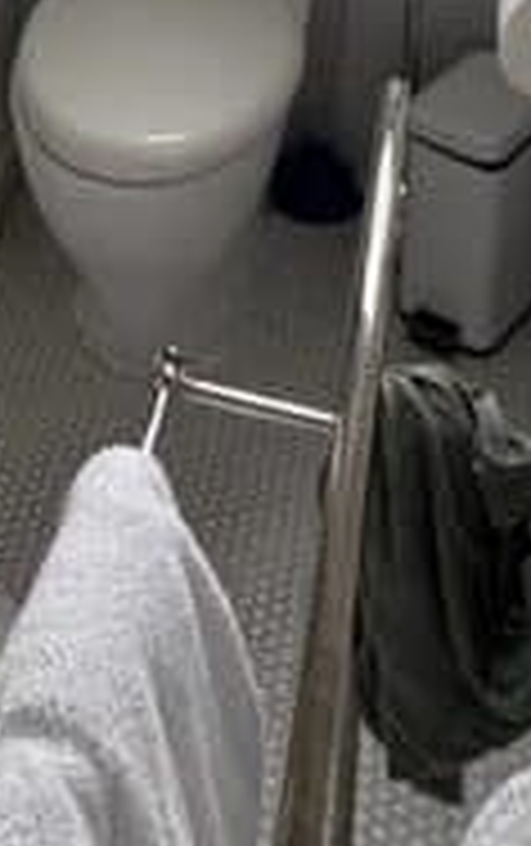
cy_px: -580
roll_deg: -0.1
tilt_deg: -10.3
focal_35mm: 71
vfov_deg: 21.5
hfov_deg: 18.0
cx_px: 11
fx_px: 1639
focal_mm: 2.22
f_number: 2.2
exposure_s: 1/120
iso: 250
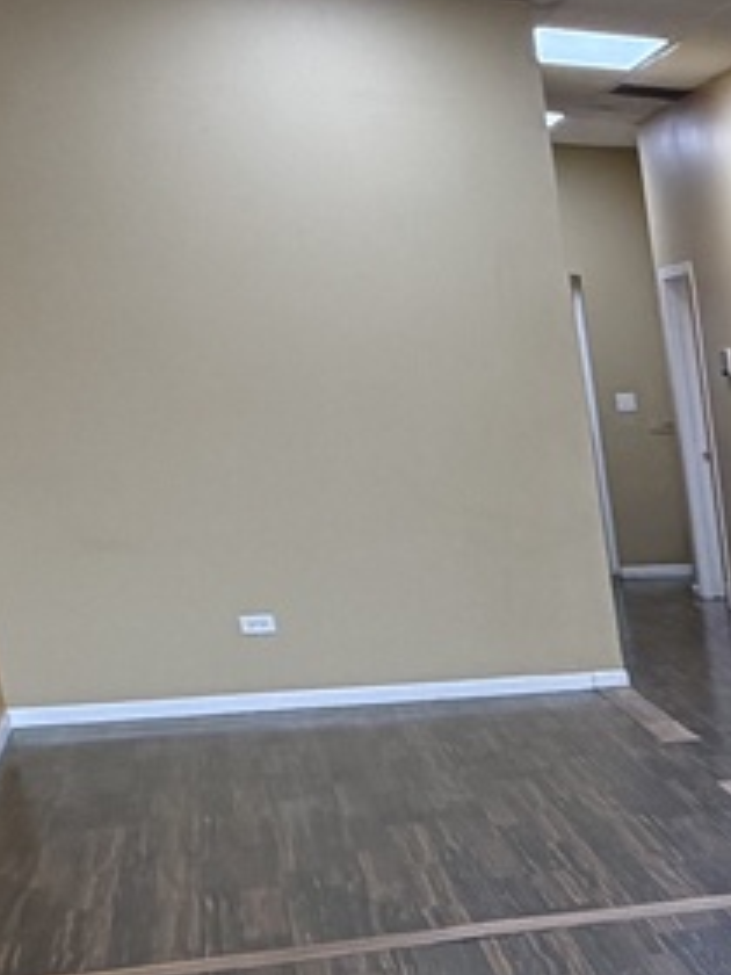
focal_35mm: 72
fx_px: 2027
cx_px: 1768
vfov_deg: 25.8
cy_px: 947
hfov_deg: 14.0
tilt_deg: -15.4
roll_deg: -0.1
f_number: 2.2
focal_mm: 2.22
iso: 80
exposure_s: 1/120
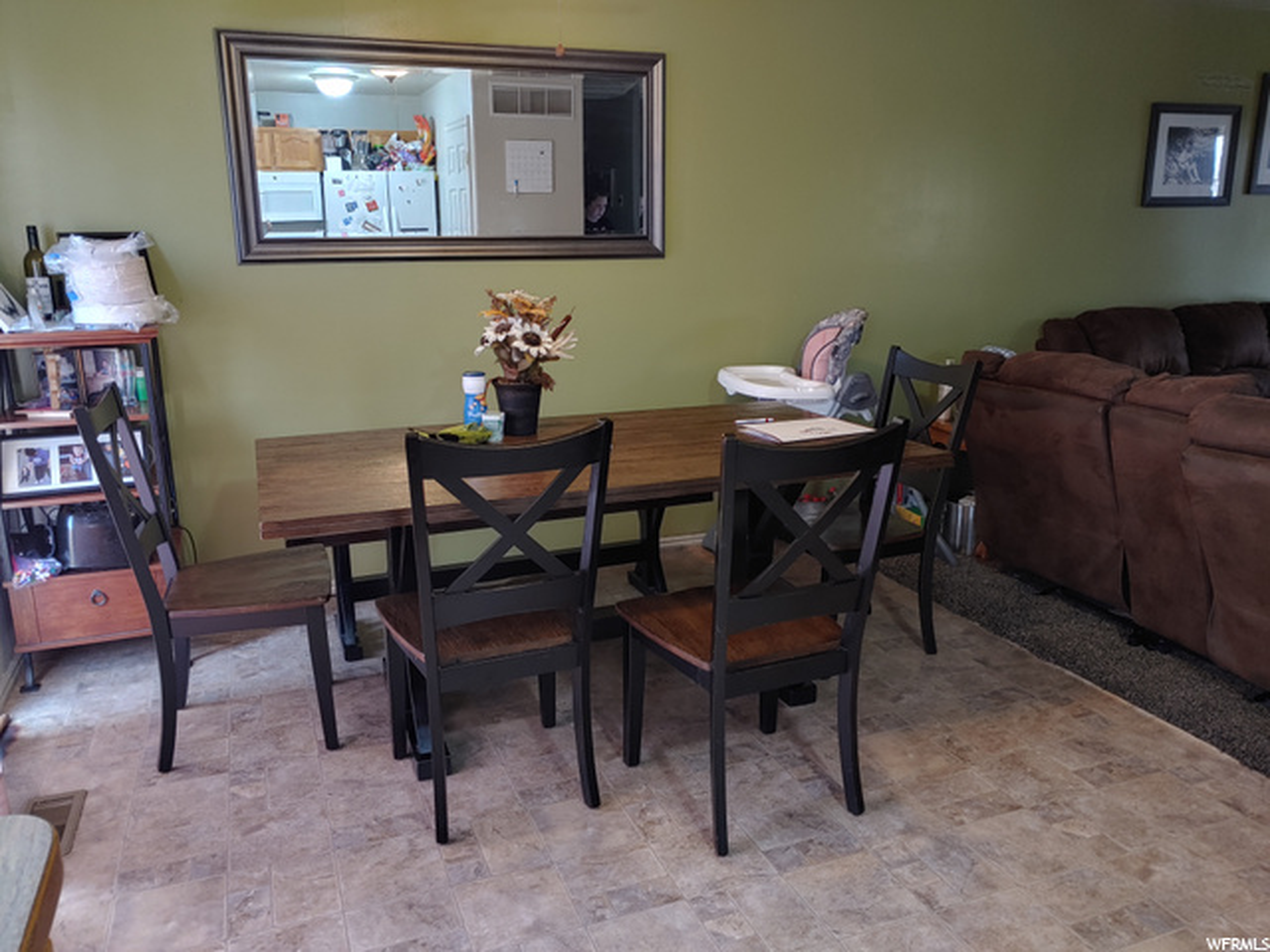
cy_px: 476
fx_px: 917
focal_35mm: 25
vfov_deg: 54.9
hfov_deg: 69.4
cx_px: 635
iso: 300
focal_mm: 4.23
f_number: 1.5
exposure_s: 1/24
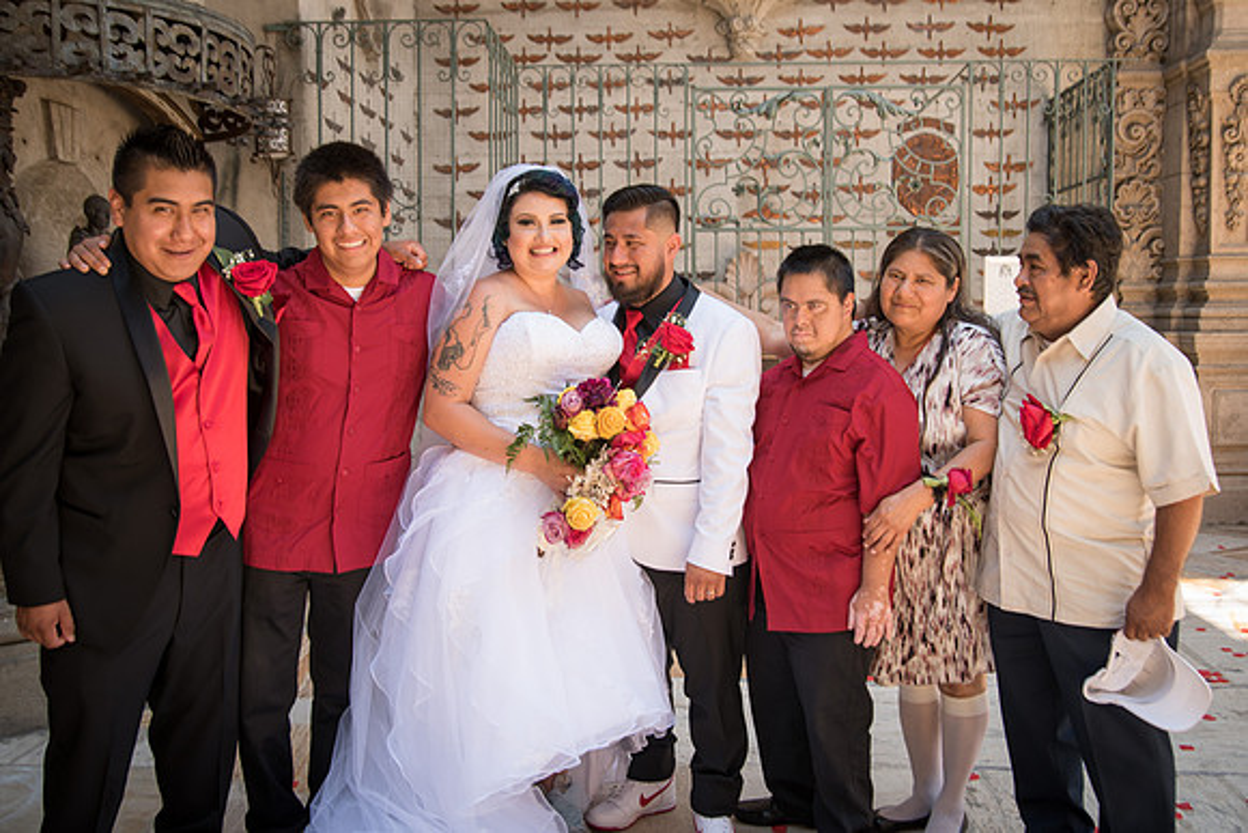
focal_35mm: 30
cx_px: 624
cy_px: 416
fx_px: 1044
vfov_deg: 43.5
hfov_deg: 61.7
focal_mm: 28
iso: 100
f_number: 4.5
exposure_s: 1/100
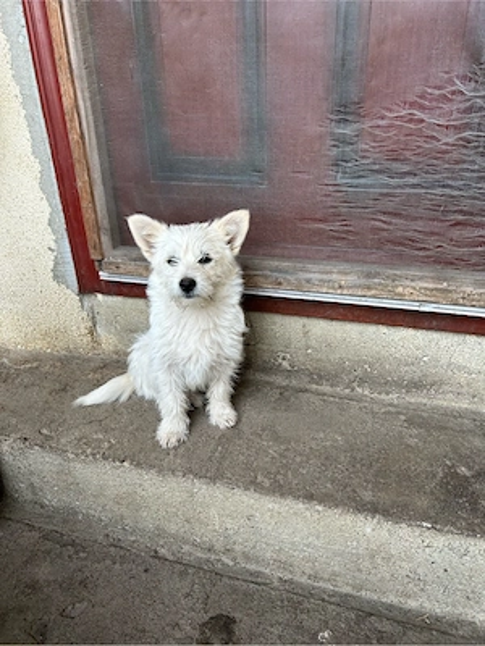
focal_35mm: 26
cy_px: 323
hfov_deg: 53.1
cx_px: 242
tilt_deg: -26.0
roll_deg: -0.3
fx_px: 486
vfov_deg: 67.3
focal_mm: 5.7
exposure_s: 1/127
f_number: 1.5
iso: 32
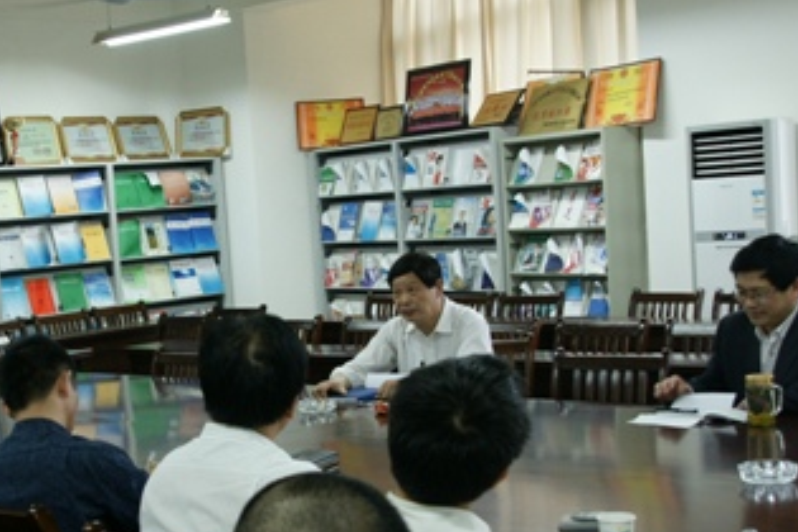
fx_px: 1352
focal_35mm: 61
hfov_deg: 32.4
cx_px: 225
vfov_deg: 22.2
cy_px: 332
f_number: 4
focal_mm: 20
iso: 320
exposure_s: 1/30
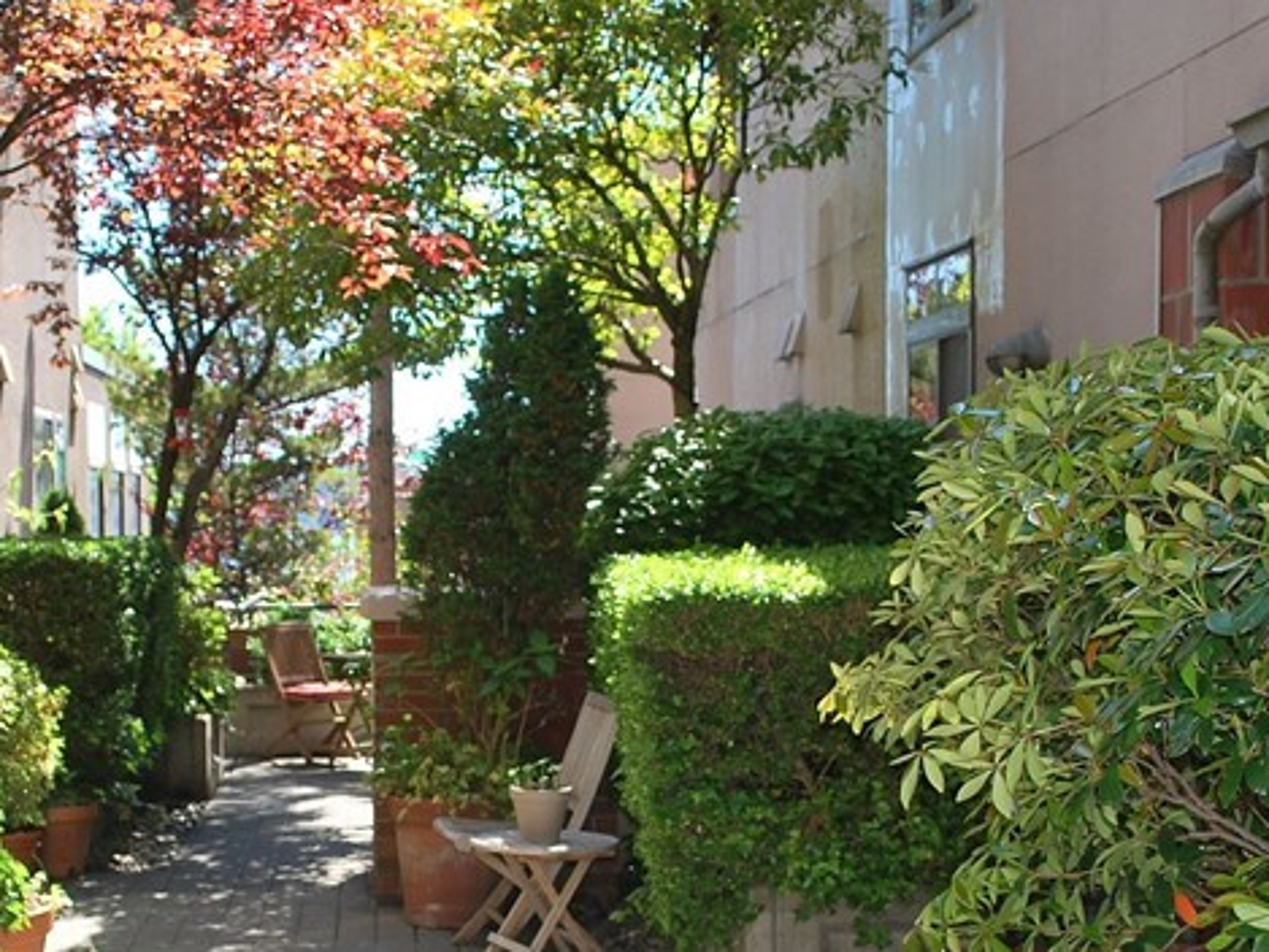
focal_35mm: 60
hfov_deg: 32.0
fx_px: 2200
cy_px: 692
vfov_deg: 24.2
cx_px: 468
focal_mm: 18
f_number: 4
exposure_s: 1/200
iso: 100
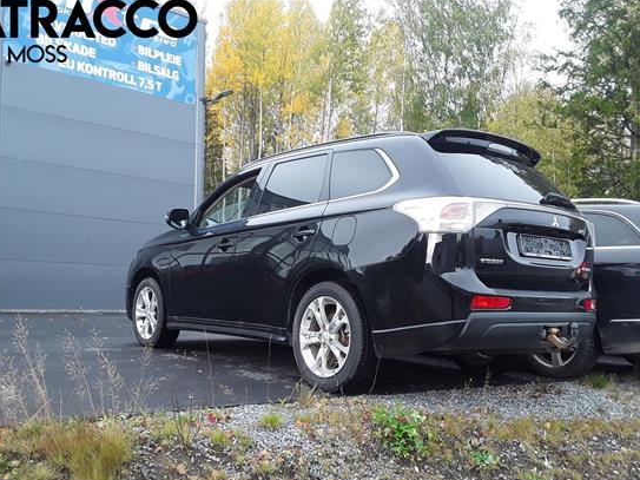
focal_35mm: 33
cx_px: 348
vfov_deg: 42.8
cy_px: 281
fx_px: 610
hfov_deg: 55.3
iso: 40
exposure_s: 1/161
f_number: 1.9
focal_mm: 2.91
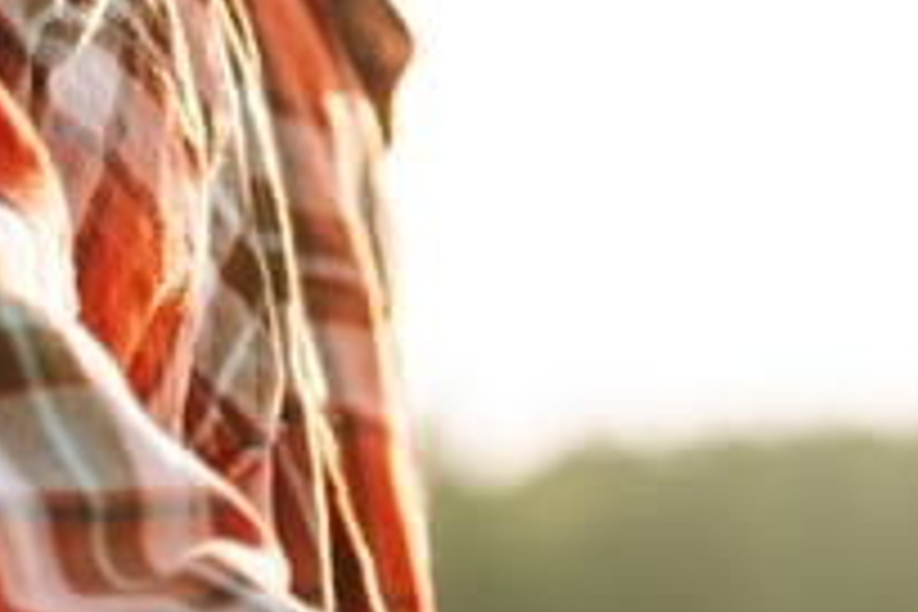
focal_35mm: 206
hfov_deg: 9.0
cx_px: 2205
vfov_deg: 6.4
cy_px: 1420
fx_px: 5253
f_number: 2.2
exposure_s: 1/2000
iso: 200
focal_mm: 35
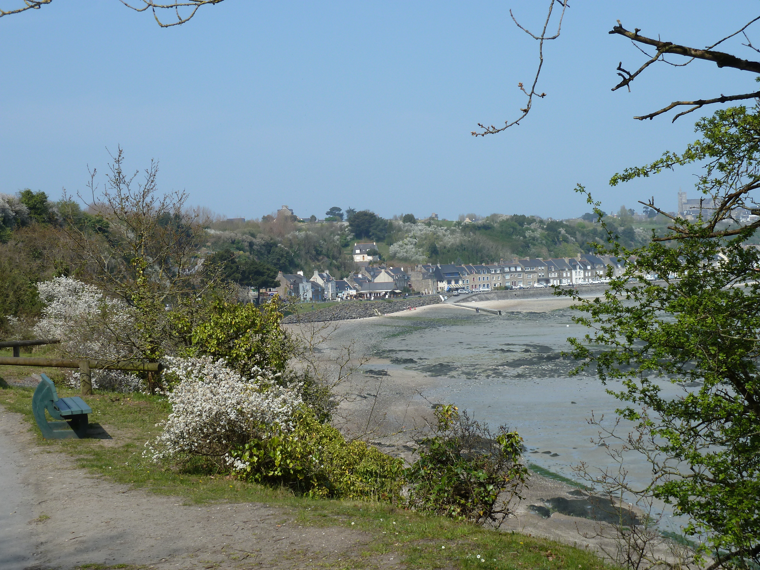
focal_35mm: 55
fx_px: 1208
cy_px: 285
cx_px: 380
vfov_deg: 26.6
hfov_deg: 34.9
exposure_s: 1/500
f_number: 5
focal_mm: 9.1
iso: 80
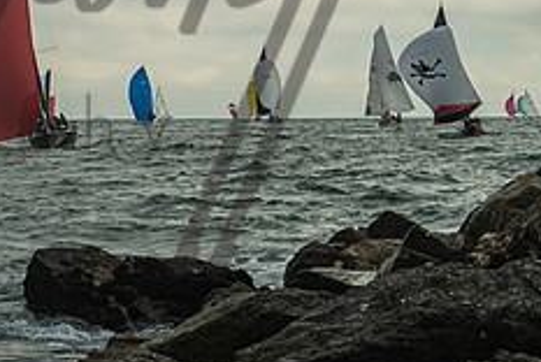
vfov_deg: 8.9
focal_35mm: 150
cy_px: -190
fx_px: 2257
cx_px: -169
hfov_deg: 13.2
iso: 250
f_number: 6.3
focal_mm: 44
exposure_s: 1/320
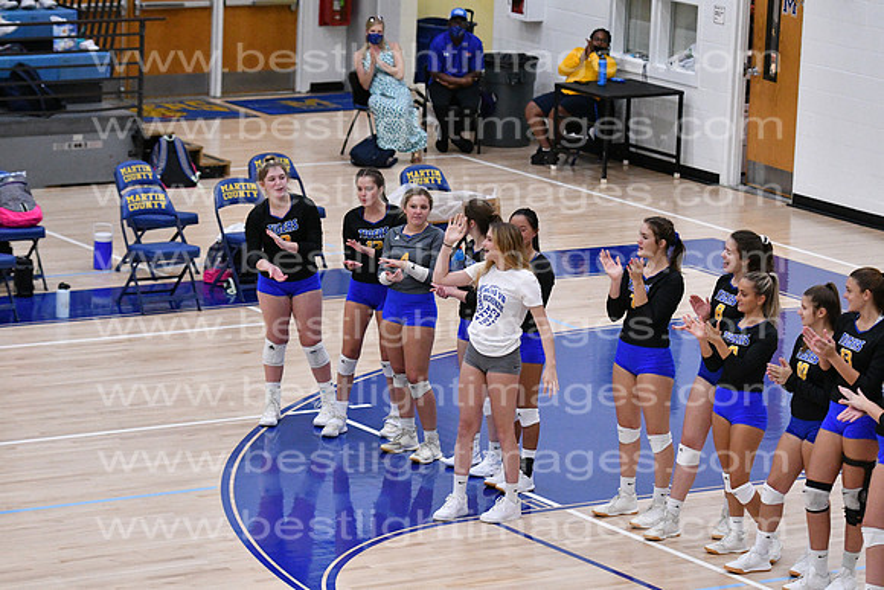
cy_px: 295
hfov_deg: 13.0
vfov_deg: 8.7
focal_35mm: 158
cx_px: 442
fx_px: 3868
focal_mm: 105
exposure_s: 1/1250
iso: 6400
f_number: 3.2
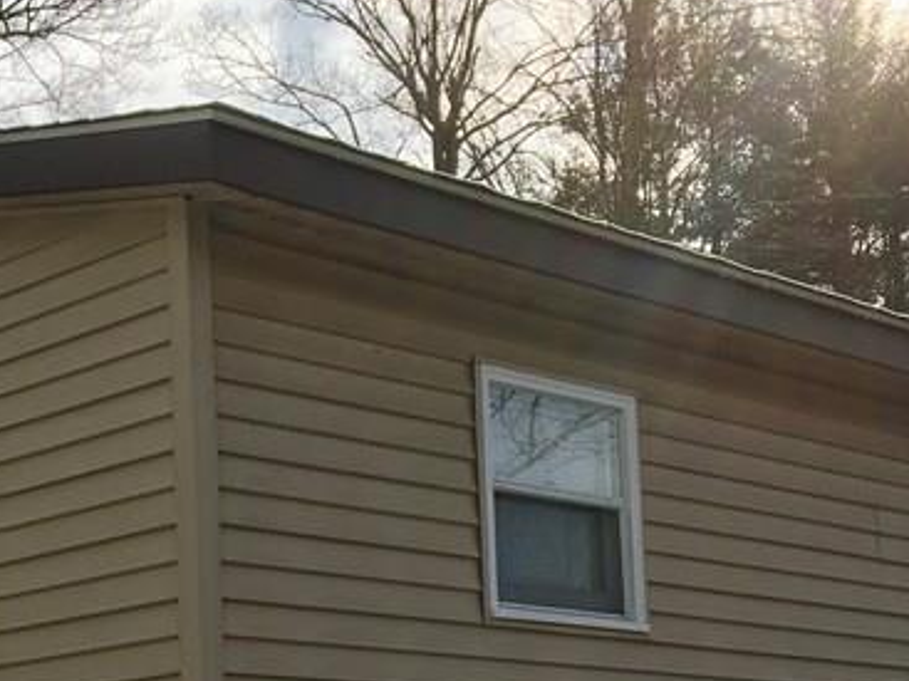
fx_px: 2126
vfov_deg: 17.8
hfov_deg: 23.5
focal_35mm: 81
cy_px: 676
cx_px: 99
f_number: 2.2
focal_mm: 4.15
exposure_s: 1/1603
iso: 25
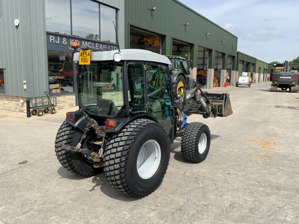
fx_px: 250
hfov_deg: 61.7
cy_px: 112
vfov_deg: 48.2
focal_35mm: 29
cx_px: 150
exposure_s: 1/1730
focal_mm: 3
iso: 16
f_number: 1.8
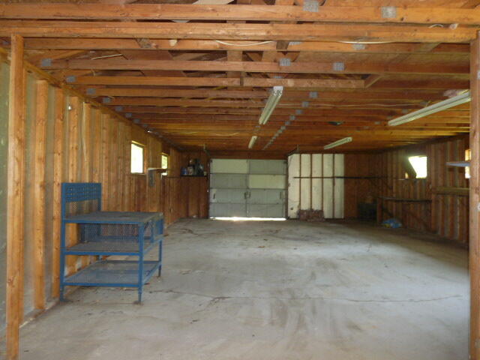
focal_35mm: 27
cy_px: 180
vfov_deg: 51.4
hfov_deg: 65.3
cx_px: 240
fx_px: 374
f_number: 2.8
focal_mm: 4.8
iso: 250
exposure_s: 1/8
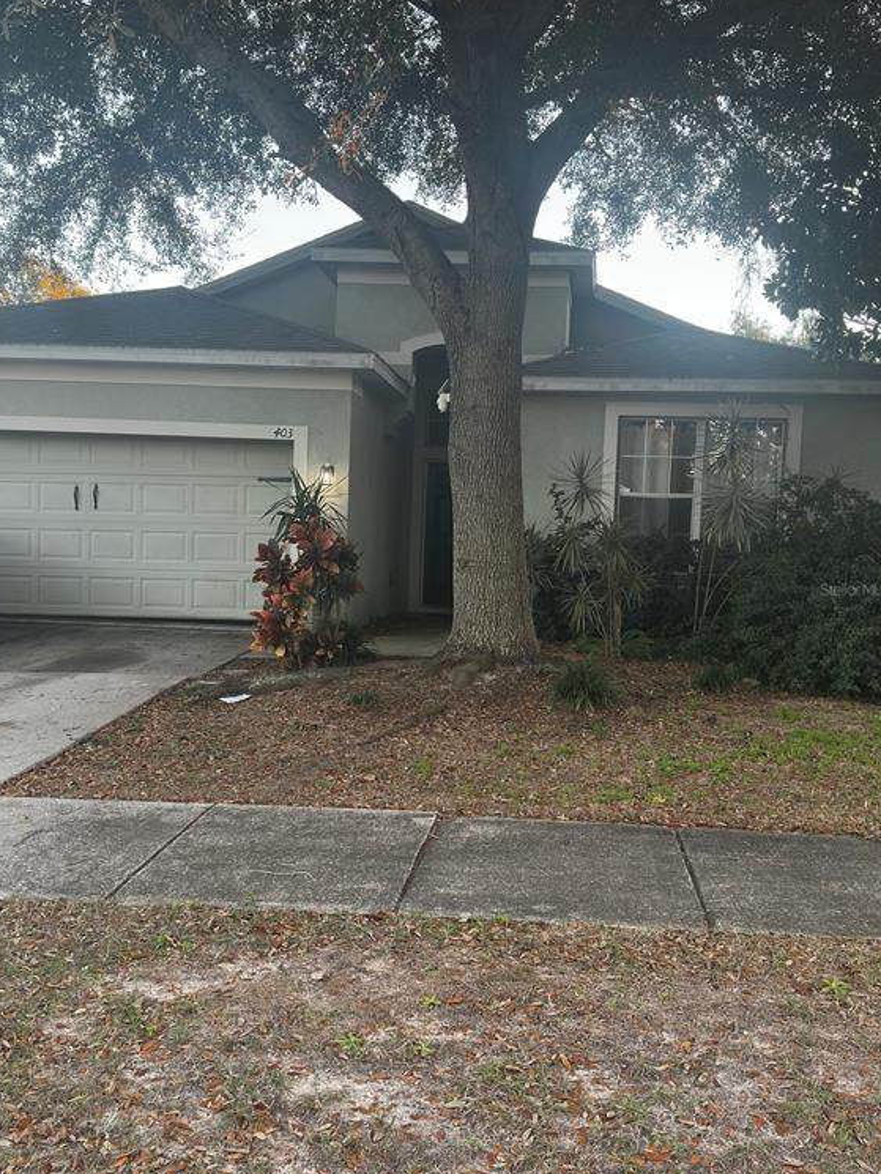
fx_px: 1153
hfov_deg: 41.8
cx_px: 439
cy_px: 589
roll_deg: -3.1
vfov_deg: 53.9
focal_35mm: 34
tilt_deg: -1.8
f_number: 1.78
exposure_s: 1/83
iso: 125
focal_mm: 6.86
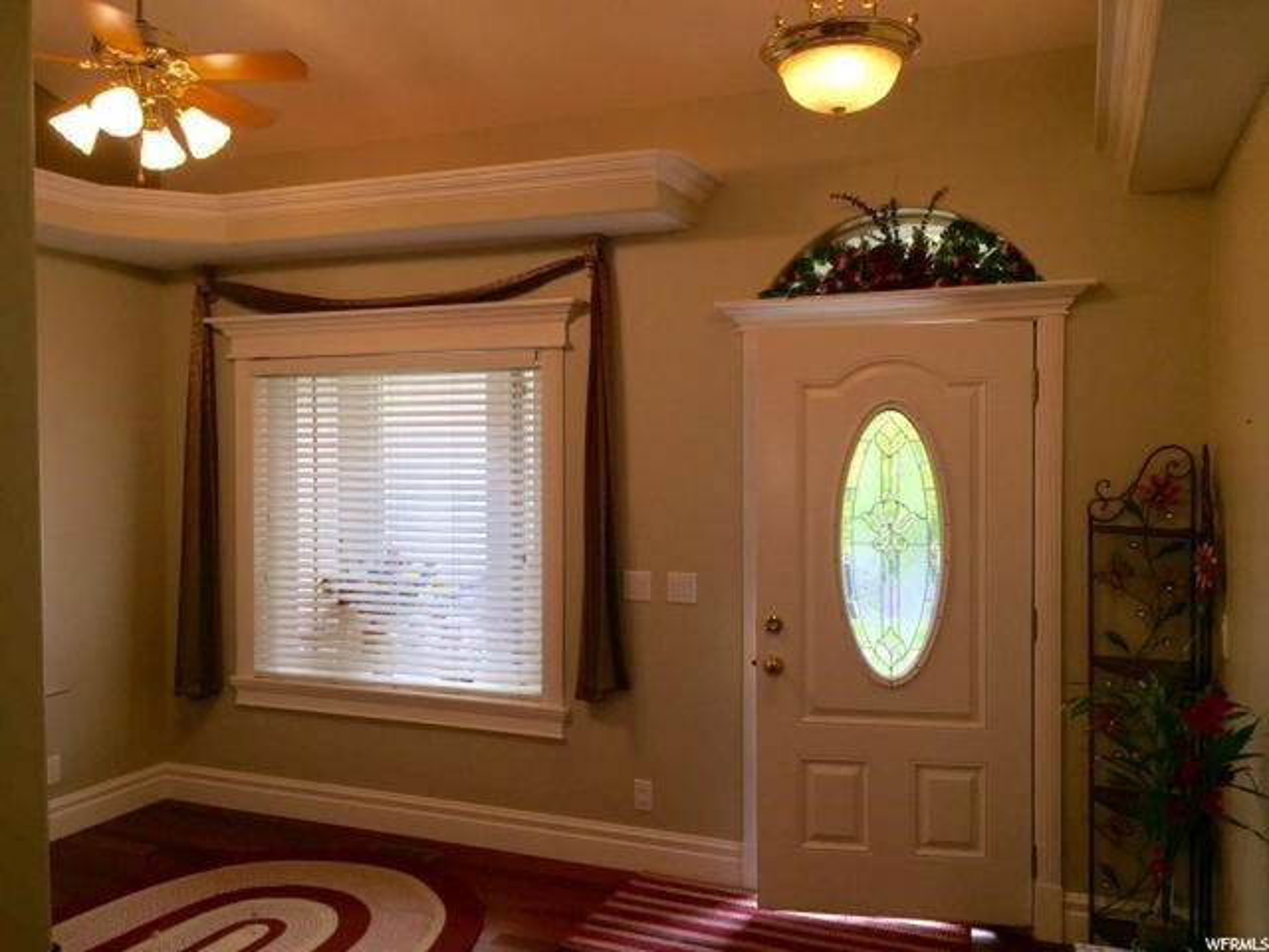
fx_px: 1063
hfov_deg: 61.7
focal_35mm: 29
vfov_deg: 48.2
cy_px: 476
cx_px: 634
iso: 32
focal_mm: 4.15
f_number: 2.2
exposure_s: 1/111
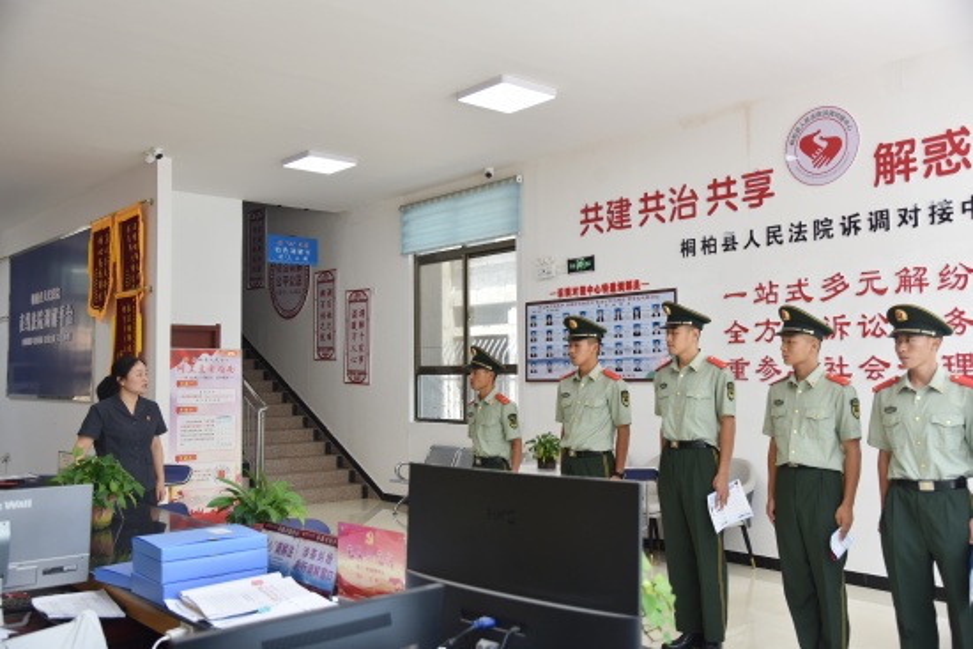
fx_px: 919
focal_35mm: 34
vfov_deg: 38.9
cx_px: 486
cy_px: 324
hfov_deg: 55.8
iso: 400
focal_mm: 34
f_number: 5
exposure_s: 1/100
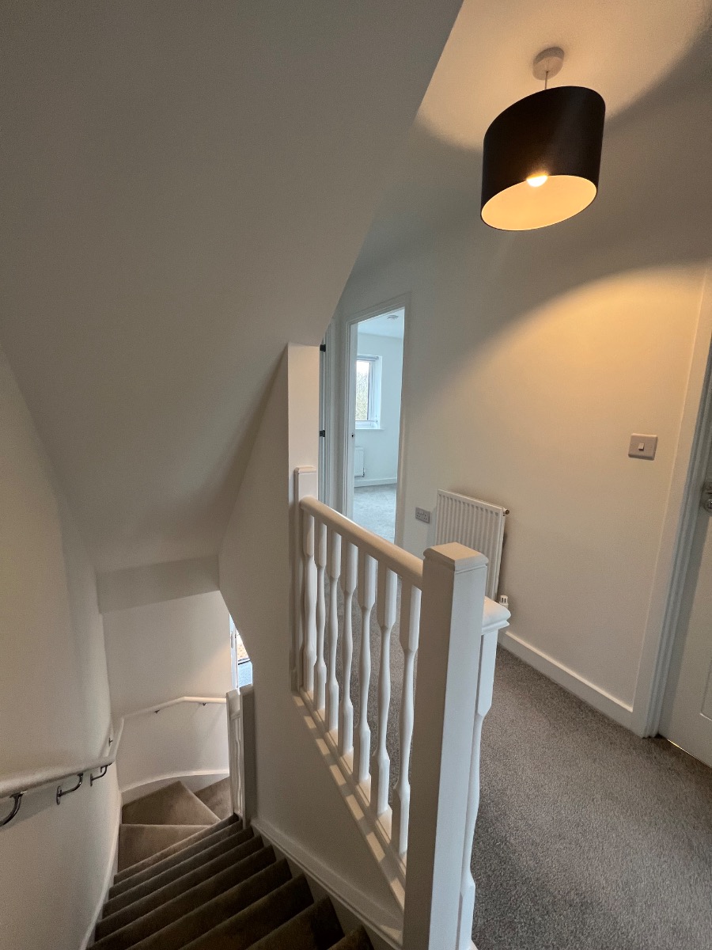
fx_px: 357
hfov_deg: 89.9
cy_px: 475
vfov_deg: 106.2
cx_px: 356
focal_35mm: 13
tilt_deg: -9.7
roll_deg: -0.3
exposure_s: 1/100
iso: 160
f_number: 1.8
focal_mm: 1.57
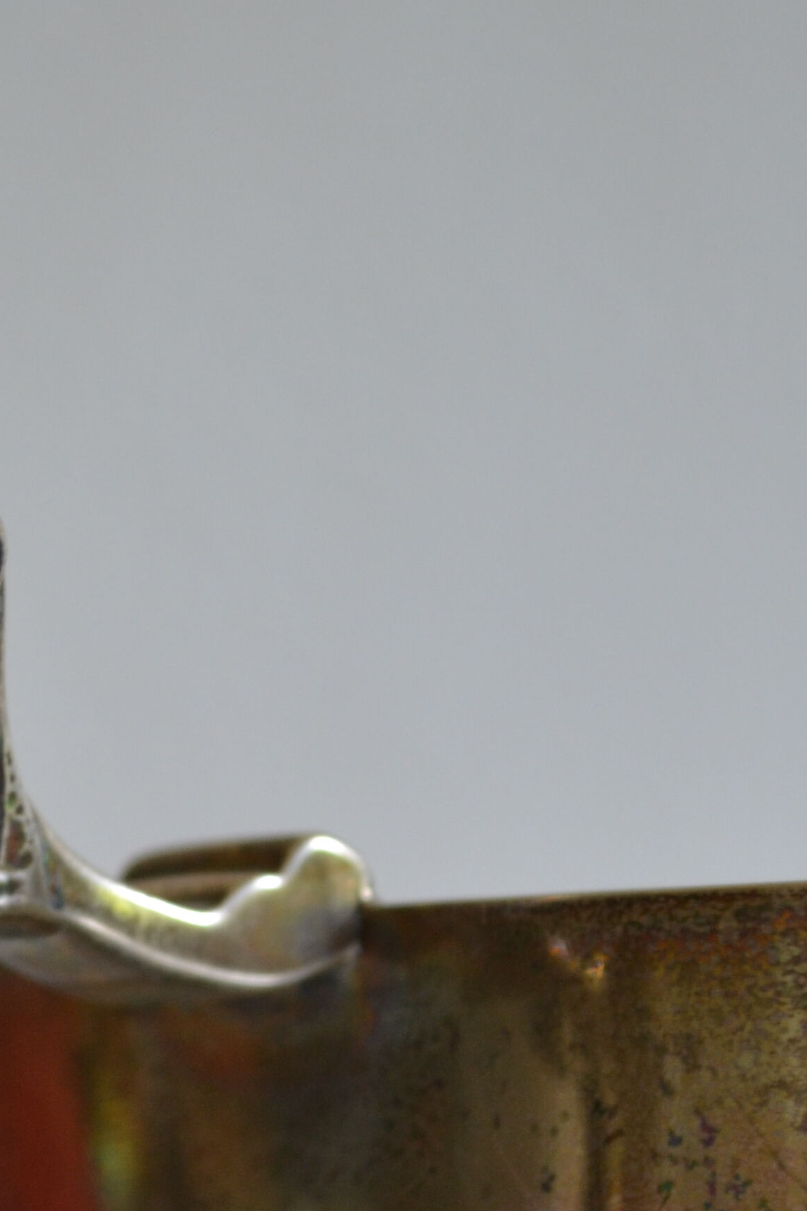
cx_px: 154
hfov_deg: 7.1
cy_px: 1140
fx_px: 6455
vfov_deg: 10.6
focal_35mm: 192
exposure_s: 1/60
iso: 400
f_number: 5.3
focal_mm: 48
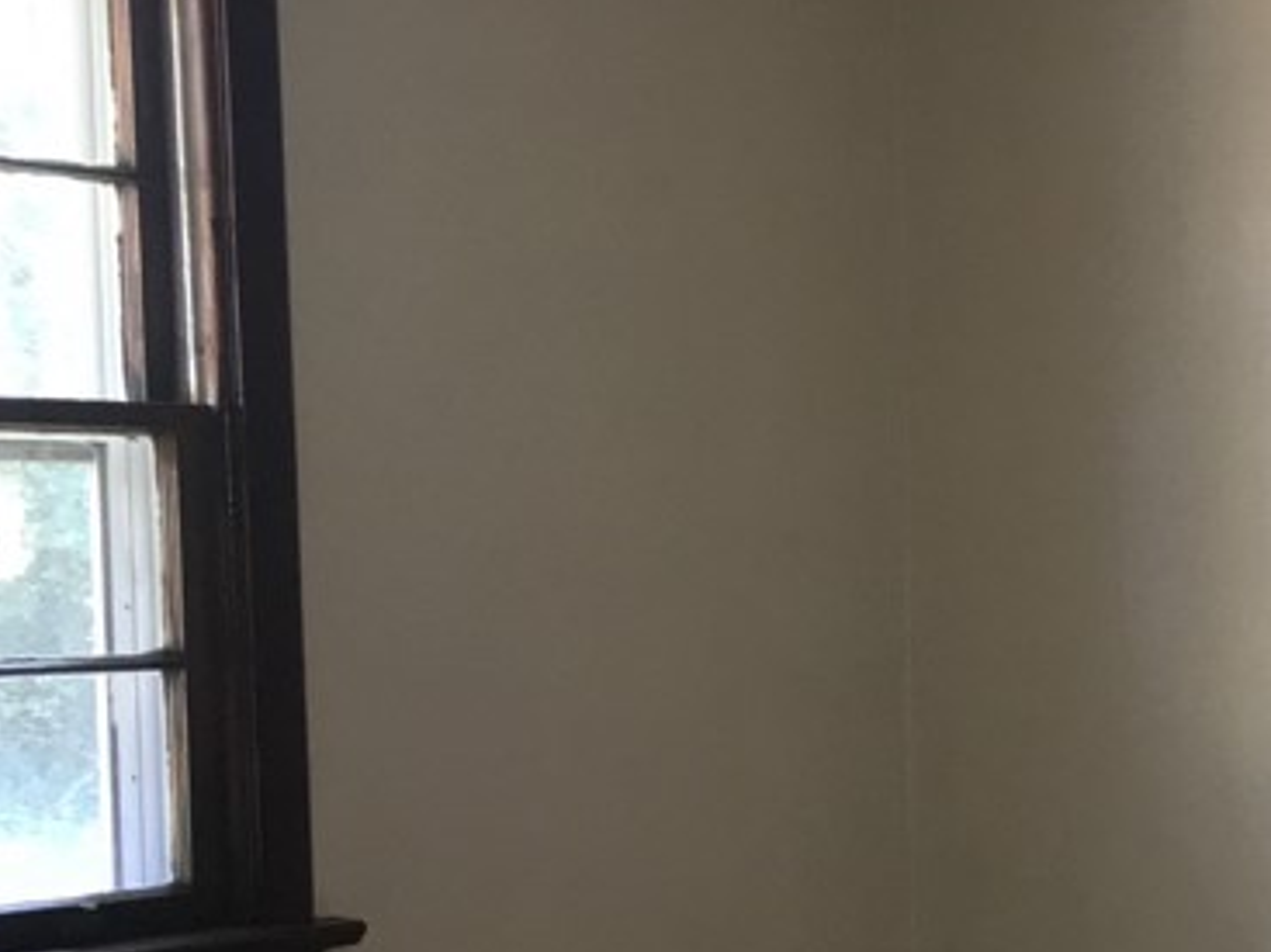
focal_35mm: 81
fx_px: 2973
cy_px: 859
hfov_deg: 21.8
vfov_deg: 17.9
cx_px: 1631
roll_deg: -0.3
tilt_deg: -5.6
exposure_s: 1/16
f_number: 2.2
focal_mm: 4.15
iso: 125
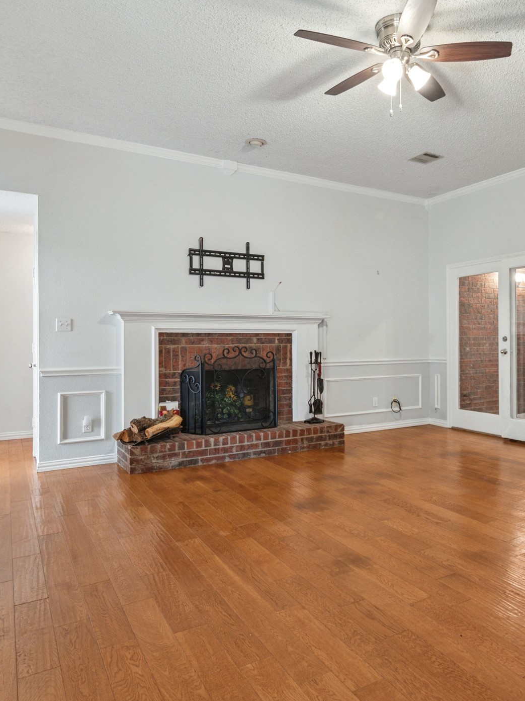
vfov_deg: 69.9
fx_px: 500
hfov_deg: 53.8
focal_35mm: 25
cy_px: 351
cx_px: 366
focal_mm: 11
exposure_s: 1/4
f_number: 8
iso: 320
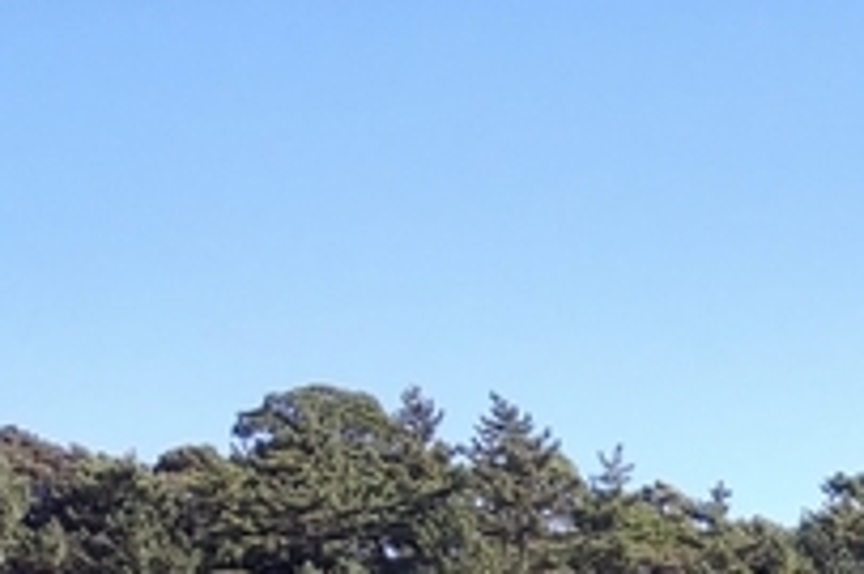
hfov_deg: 20.6
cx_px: 1353
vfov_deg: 13.4
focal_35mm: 82
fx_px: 1966
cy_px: 1263
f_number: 1.94
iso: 28
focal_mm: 3.45
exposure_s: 1/436
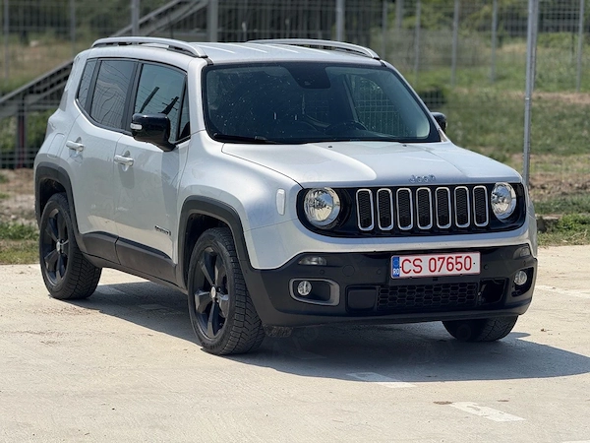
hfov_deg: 16.4
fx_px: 2045
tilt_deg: -4.9
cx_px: 295
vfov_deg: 12.3
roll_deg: -1.0
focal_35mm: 120
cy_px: 222
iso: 80
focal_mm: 15.66
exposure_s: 1/2283
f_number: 2.8
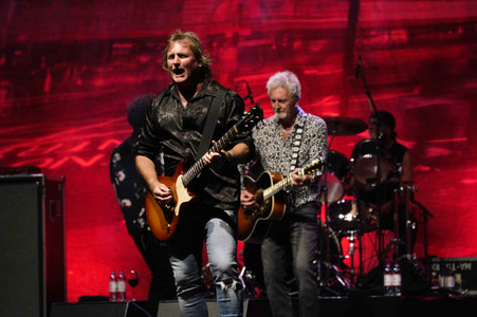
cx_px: 238
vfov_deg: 6.9
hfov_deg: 10.3
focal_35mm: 200
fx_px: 2648
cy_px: 158
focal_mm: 200
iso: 1600
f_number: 5.6
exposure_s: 1/100
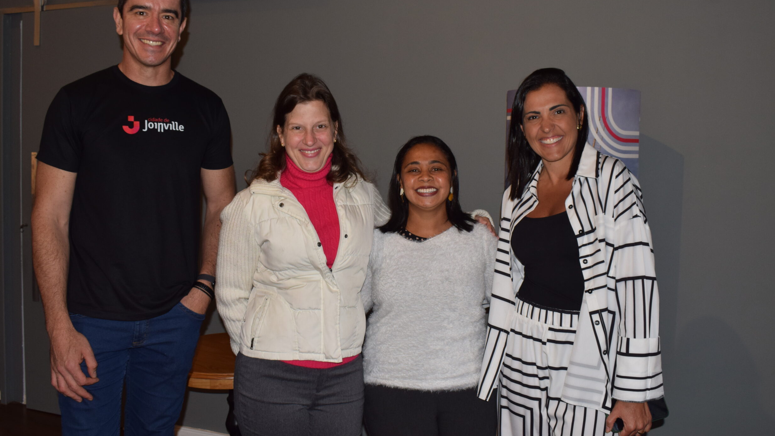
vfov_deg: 32.8
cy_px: 197
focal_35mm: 36
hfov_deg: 55.3
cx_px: 378
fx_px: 740
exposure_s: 1/125
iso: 400
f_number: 9
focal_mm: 22
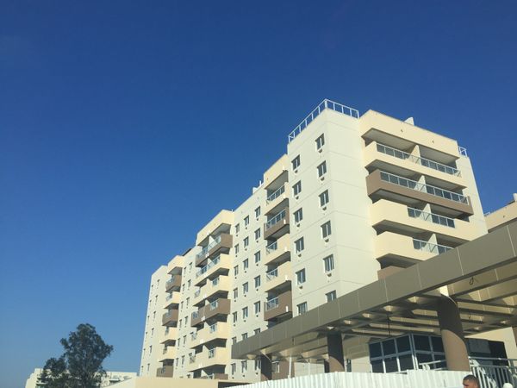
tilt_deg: +27.3
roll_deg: -1.9
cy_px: 194
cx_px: 258
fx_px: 433
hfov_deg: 61.7
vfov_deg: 48.2
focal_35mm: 29
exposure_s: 1/2825
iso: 32
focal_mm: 4.15
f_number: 2.2
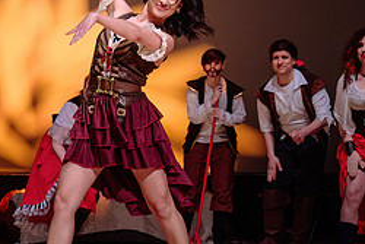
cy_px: 145
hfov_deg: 16.5
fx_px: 1248
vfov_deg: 11.2
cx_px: 47
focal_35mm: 123
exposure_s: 1/250
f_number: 2.8
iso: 1600
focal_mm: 49
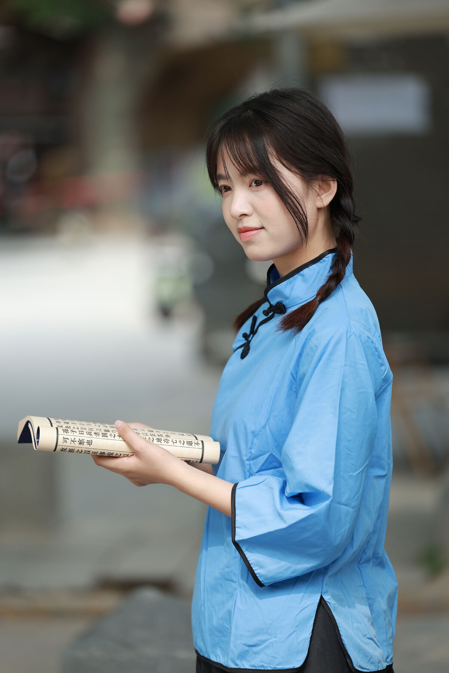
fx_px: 3124
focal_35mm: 167
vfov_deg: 12.3
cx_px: 224
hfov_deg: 8.2
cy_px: 336
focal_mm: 168
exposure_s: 1/250
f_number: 2.8
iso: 100
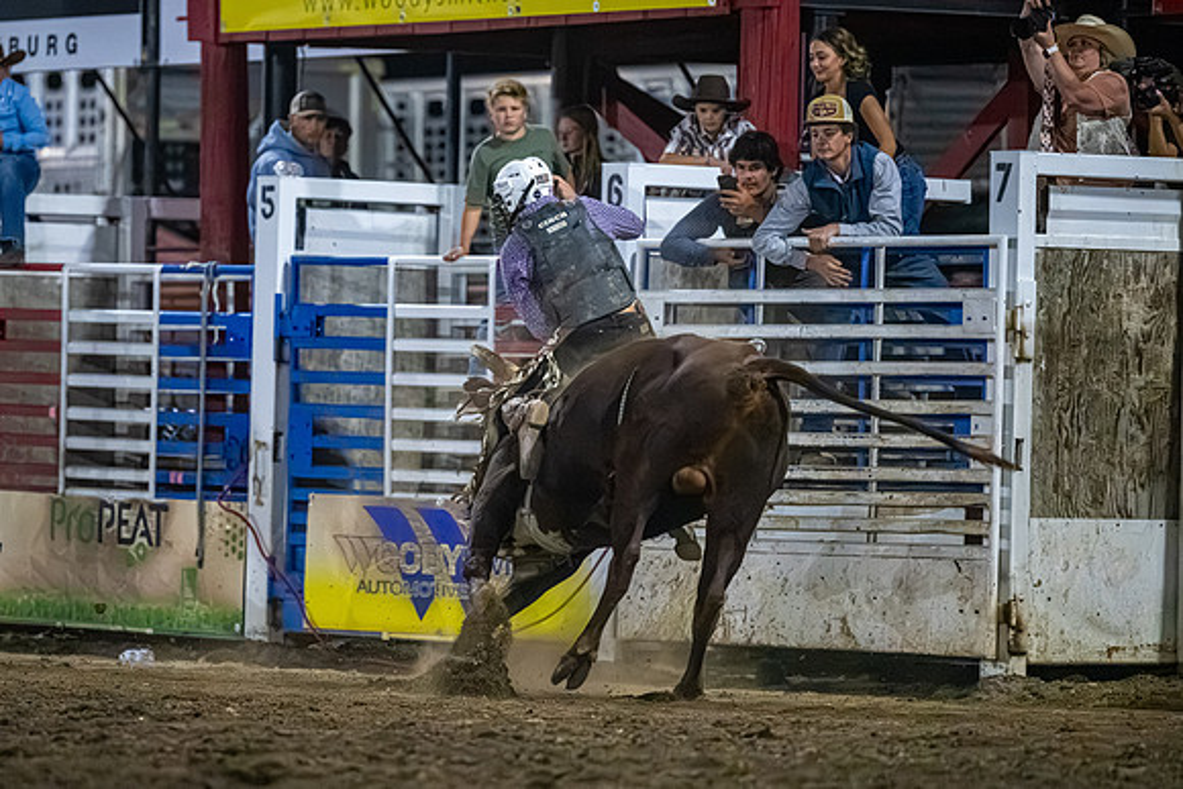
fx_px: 8480
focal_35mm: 258
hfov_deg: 8.0
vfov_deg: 5.3
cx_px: 427
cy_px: 422
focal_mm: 180
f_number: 2.8
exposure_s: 1/800
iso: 6400
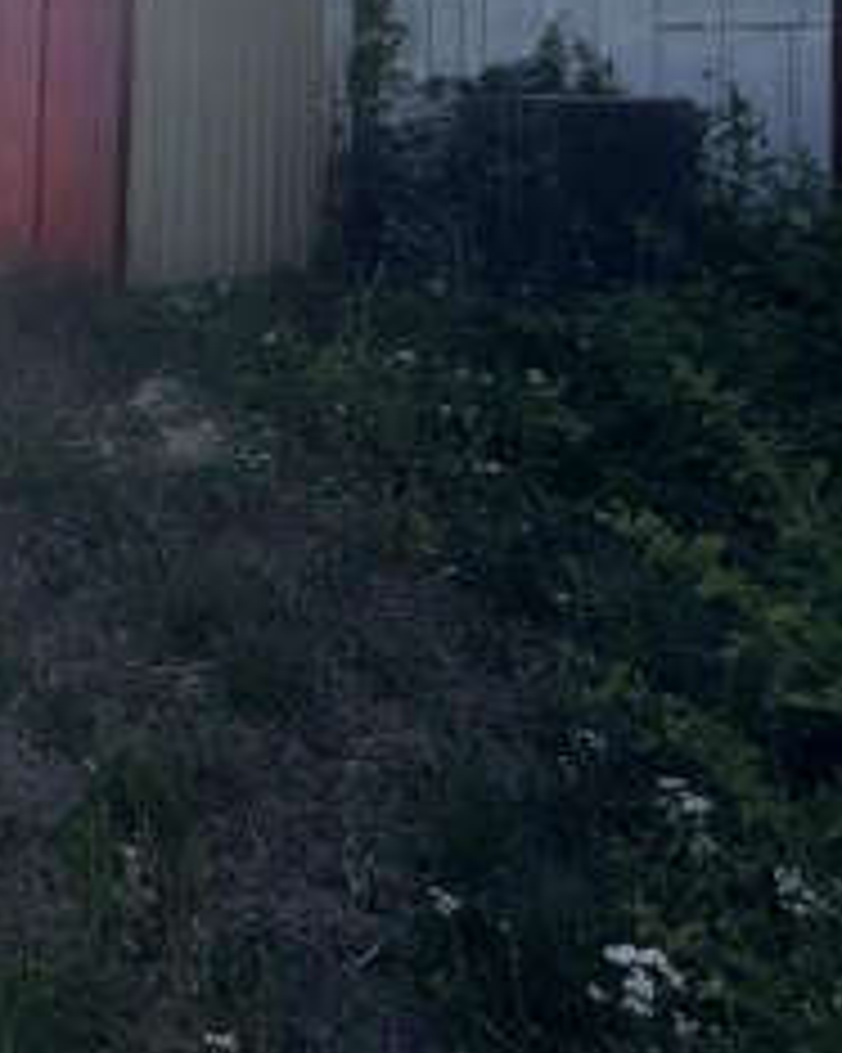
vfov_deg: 42.6
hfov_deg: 30.4
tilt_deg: +3.7
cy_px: 90
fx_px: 1216
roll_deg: -2.9
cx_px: -245
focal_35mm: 39
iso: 50
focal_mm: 2.22
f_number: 2.2
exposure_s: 1/1927
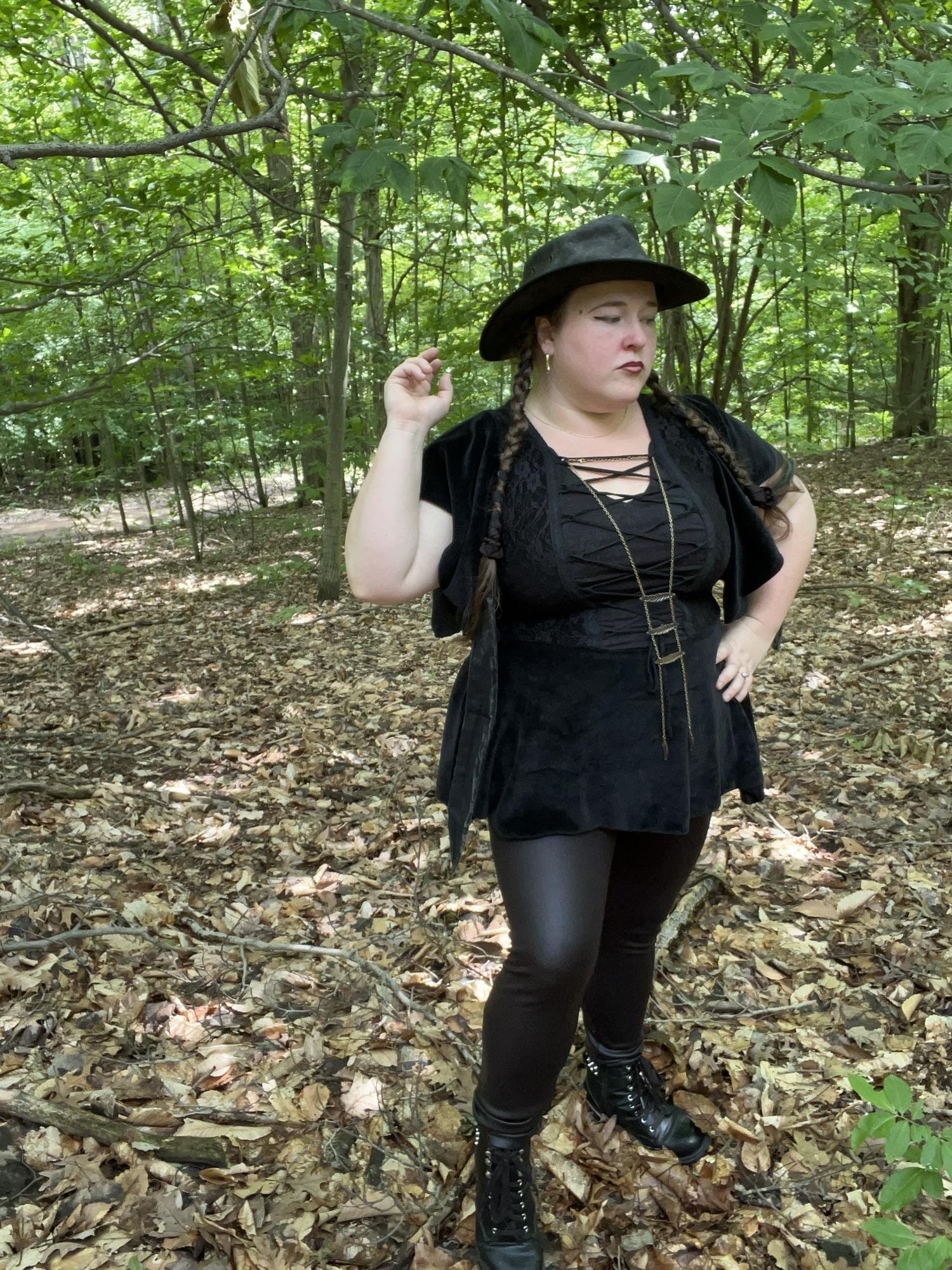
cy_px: 635
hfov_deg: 46.8
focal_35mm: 30
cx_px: 476
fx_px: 1100
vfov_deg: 60.0
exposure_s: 1/60
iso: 125
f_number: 2.2
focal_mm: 2.71
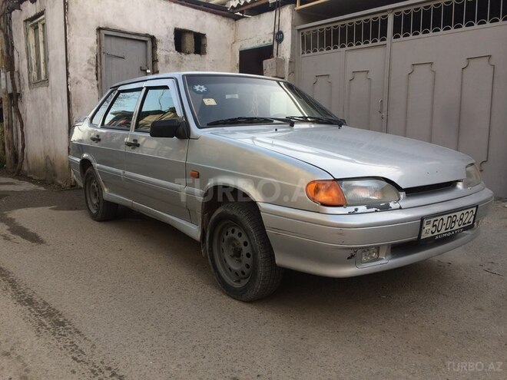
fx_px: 425
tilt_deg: -10.4
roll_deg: +0.1
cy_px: 190
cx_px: 254
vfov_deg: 48.2
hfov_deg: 61.7
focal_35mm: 29
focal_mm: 4.15
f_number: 2.2
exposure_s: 1/154
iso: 32
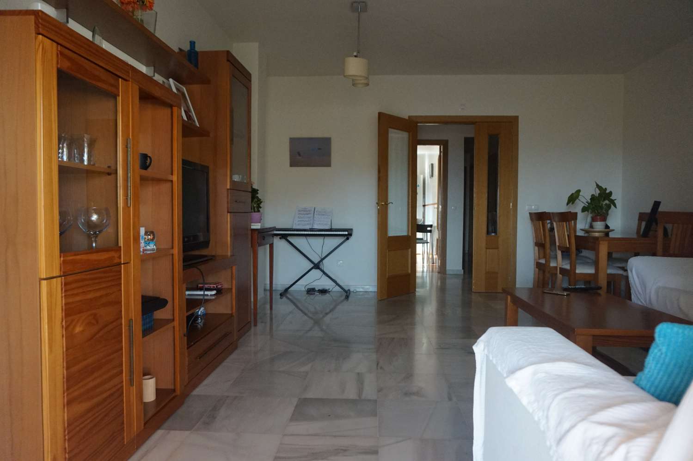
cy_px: 230
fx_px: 462
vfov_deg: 53.1
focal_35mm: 24
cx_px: 346
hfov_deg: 73.8
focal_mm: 16
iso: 1600
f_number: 4
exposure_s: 1/160
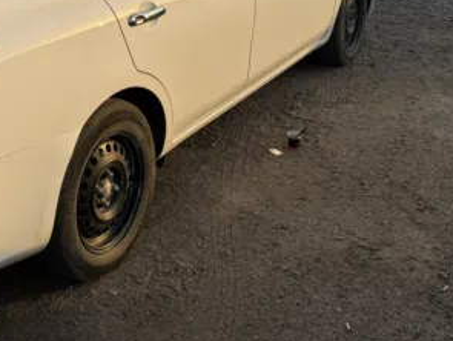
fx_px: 681
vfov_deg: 26.8
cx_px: 26
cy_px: 15
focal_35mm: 52
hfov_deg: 34.3
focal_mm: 6.76
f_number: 1.78
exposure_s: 1/2611
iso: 80
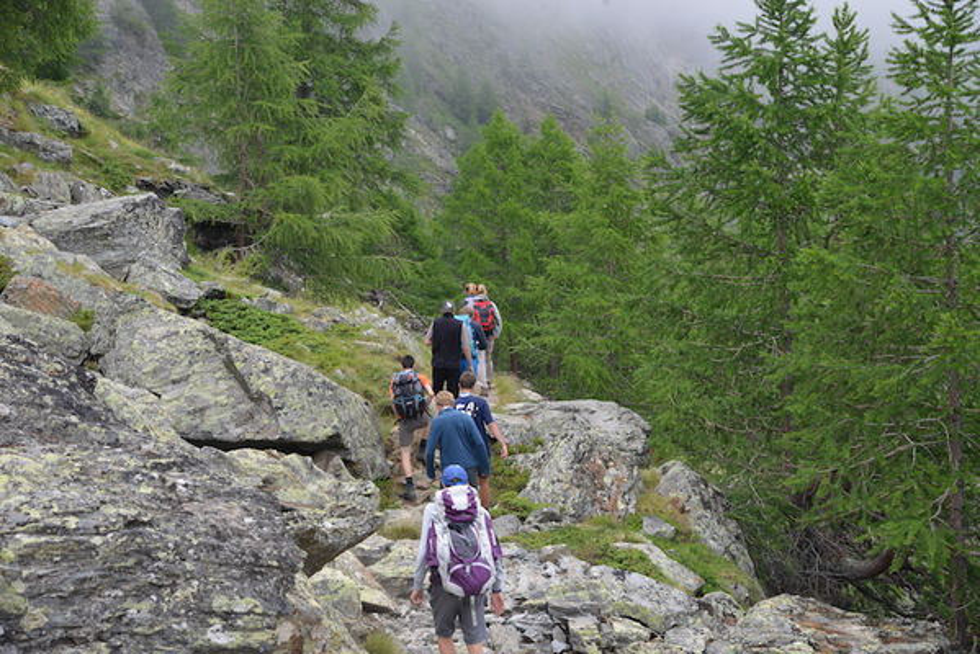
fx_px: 2124
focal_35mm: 78
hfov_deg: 26.0
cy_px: 327
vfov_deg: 17.5
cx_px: 490
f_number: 9
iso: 500
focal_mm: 78
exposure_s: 1/320
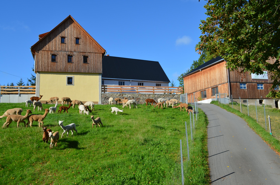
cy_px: 92
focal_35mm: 36
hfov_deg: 53.2
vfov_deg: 36.7
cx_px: 140
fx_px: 279
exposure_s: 1/250
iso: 100
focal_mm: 24
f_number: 8
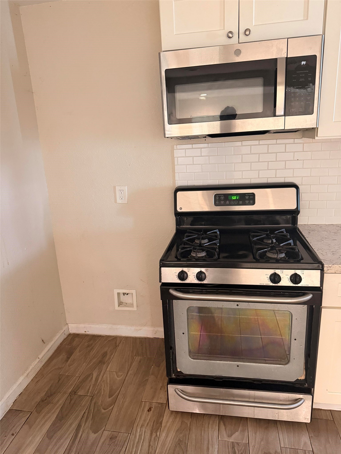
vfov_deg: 71.6
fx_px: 315
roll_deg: +2.9
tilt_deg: -16.5
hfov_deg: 56.8
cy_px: 227
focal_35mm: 24
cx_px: 170
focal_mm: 6.76
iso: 640
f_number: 1.78
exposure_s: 1/60
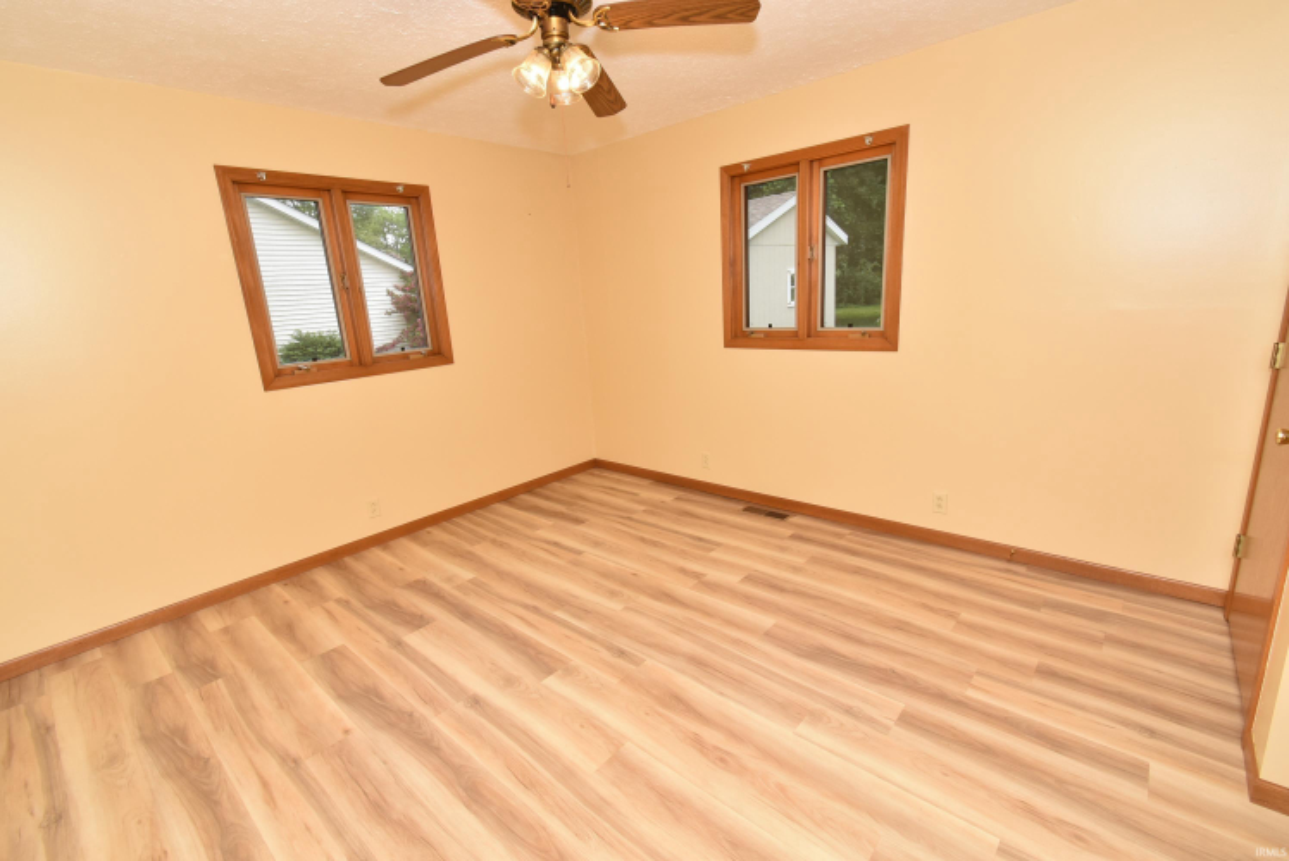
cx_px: 644
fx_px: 537
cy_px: 430
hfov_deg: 100.3
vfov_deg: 77.4
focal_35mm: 15
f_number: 8
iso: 400
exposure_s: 1/100
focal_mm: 10
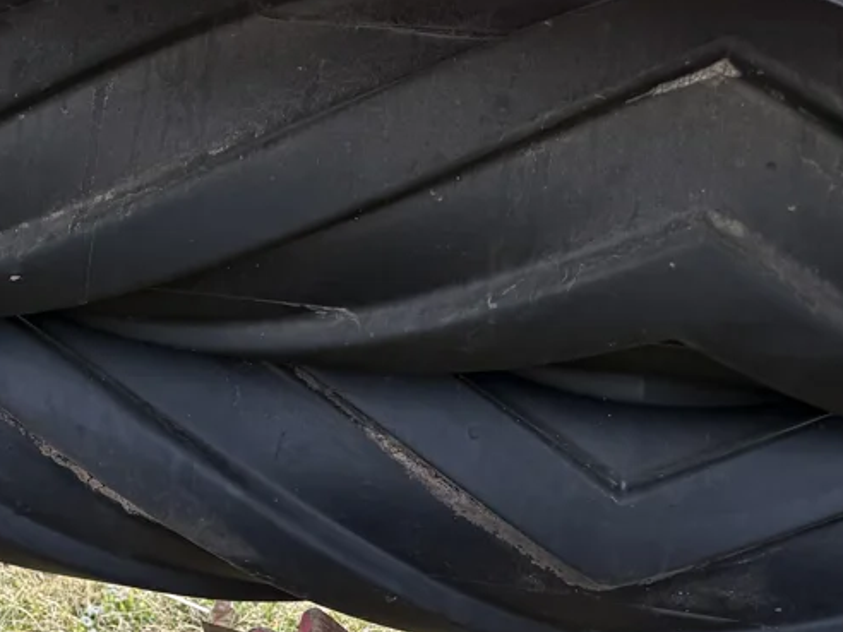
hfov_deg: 21.4
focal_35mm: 78
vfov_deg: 18.9
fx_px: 1900
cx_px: -392
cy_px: 408
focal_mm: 6.76
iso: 80
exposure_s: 1/445
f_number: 1.78
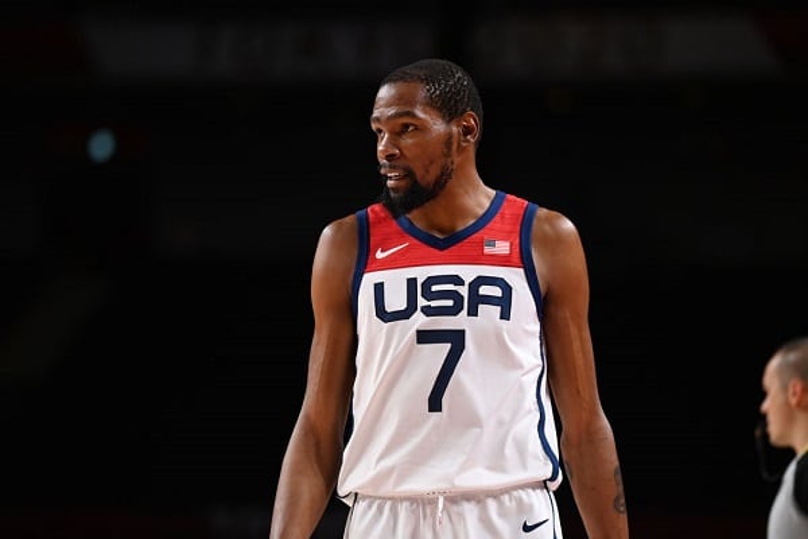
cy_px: 270
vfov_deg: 7.8
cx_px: 404
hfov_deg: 11.7
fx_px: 3927
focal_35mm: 175
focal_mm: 175
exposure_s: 1/2000
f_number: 2.8
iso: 1600
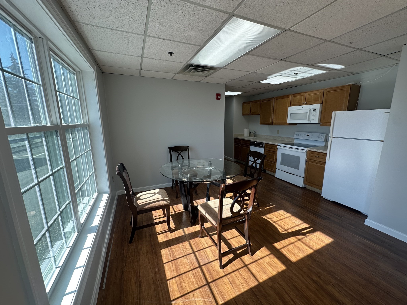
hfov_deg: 102.1
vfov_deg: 85.7
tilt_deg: -9.2
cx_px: 204
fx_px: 165
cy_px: 152
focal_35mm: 14
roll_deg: -0.3
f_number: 2.2
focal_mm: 2.22
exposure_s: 1/120
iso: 50
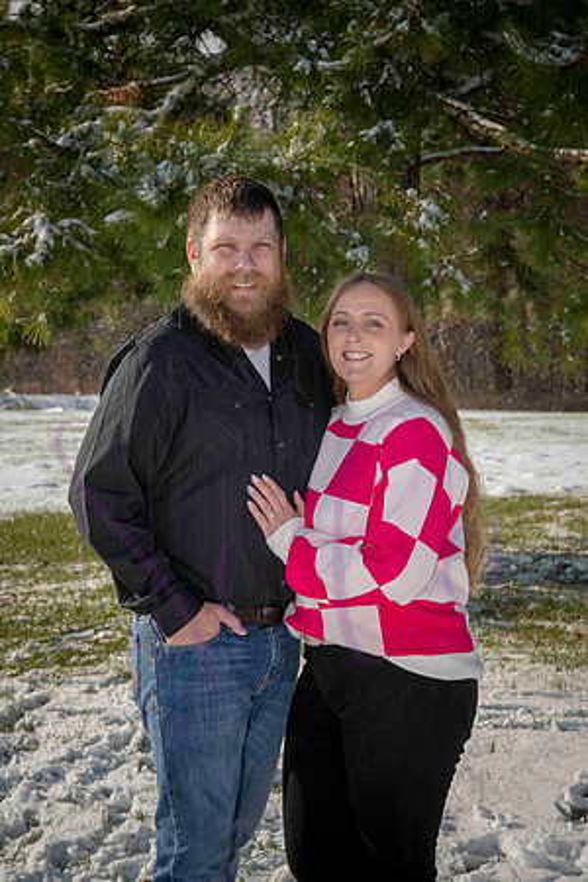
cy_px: 441
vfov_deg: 27.0
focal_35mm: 75
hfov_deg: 18.2
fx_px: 1837
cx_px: 294
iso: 800
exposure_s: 1/1000
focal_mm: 75
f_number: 11
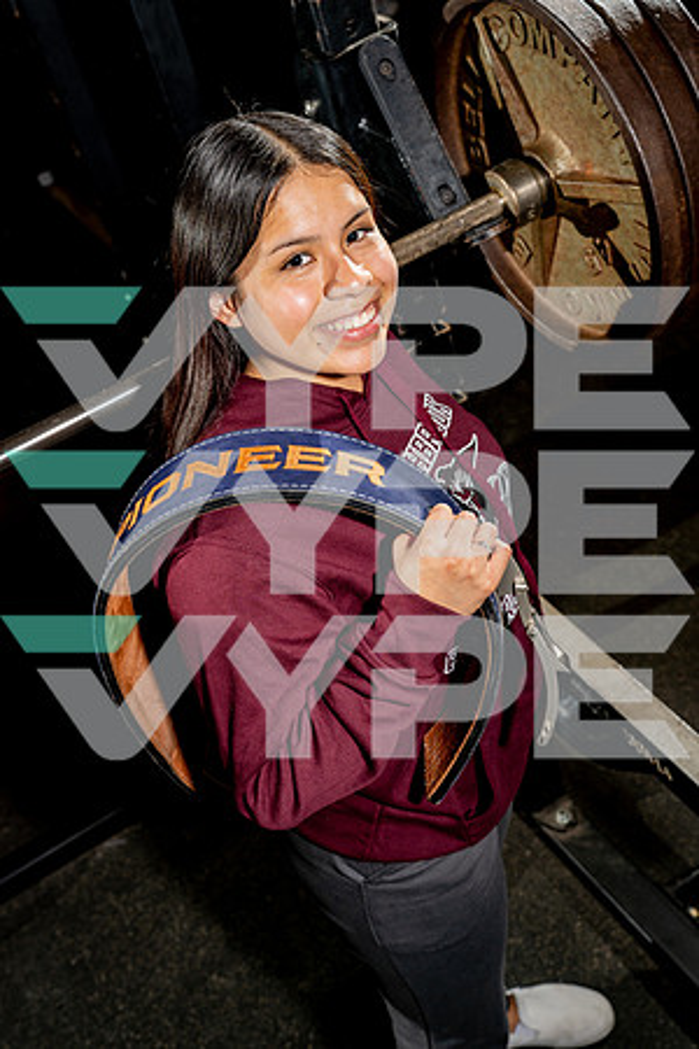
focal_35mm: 47
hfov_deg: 28.6
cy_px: 524
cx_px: 350
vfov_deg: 41.9
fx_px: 1369
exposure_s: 1/250
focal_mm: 47
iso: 200
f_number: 6.3
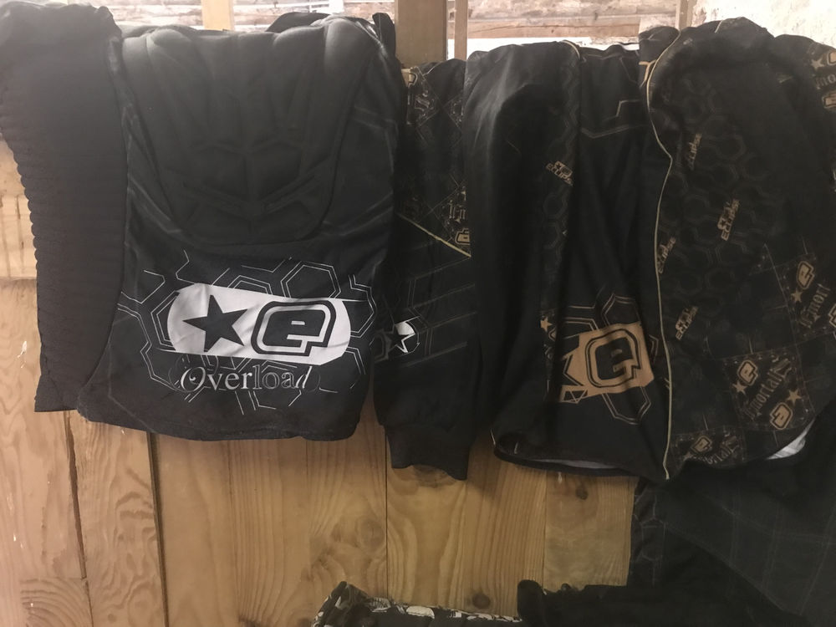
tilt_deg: -10.7
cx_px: 418
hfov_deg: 63.4
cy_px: 314
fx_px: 676
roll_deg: +0.7
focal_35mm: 28
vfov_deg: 49.7
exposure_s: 1/4
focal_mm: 3.99
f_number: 1.8
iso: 125
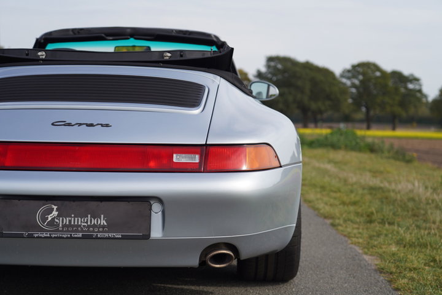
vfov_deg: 20.9
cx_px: 226
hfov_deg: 31.0
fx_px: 798
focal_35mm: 65
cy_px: 143
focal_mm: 61
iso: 100
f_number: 4
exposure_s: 1/800
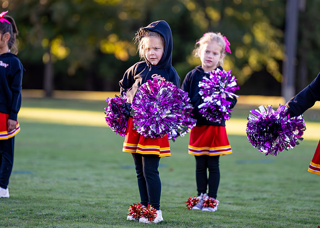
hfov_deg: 10.6
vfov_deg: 7.6
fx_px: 1727
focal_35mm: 190
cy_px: 101
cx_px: 154
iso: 1600
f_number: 2.8
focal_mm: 158
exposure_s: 1/3200
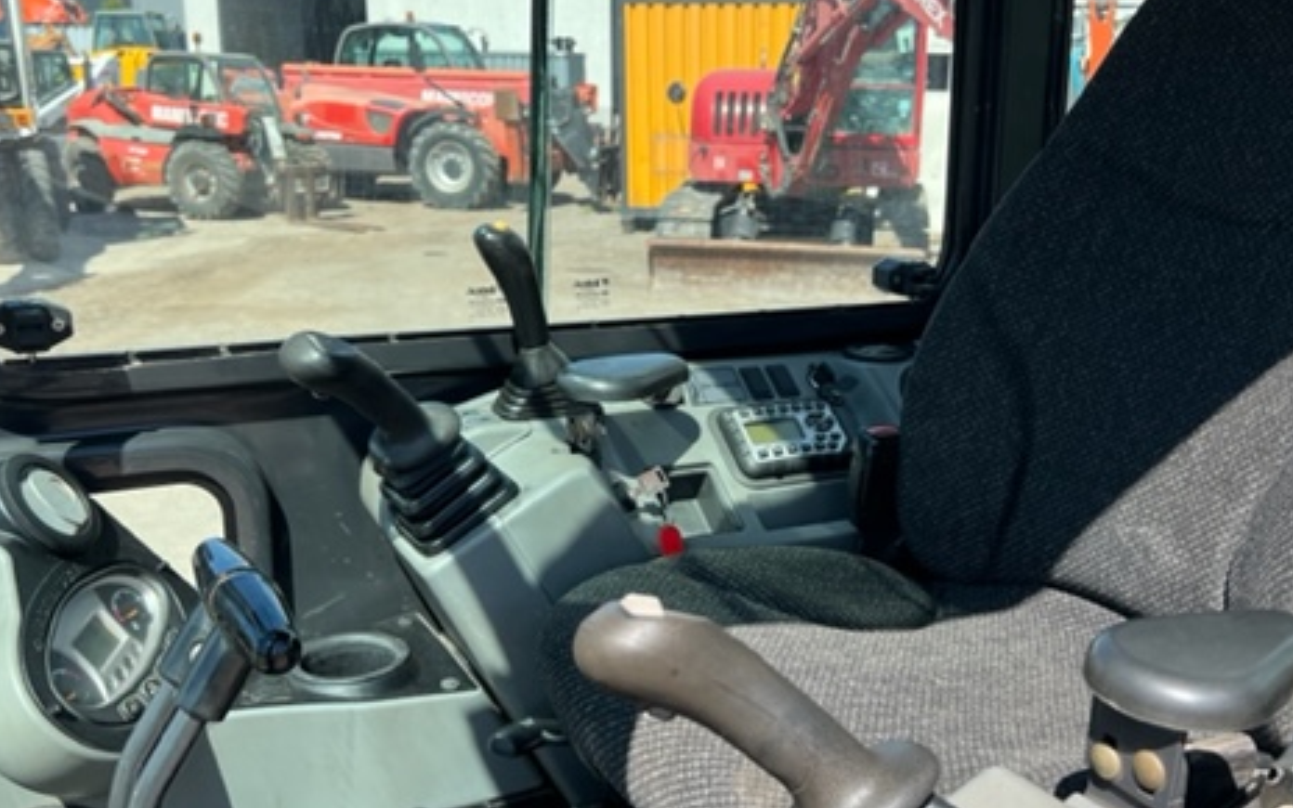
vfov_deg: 33.5
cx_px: 733
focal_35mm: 38
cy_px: 457
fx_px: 1339
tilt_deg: -15.3
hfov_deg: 51.4
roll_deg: -0.3
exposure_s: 1/1621
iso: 50
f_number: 1.5
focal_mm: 5.7
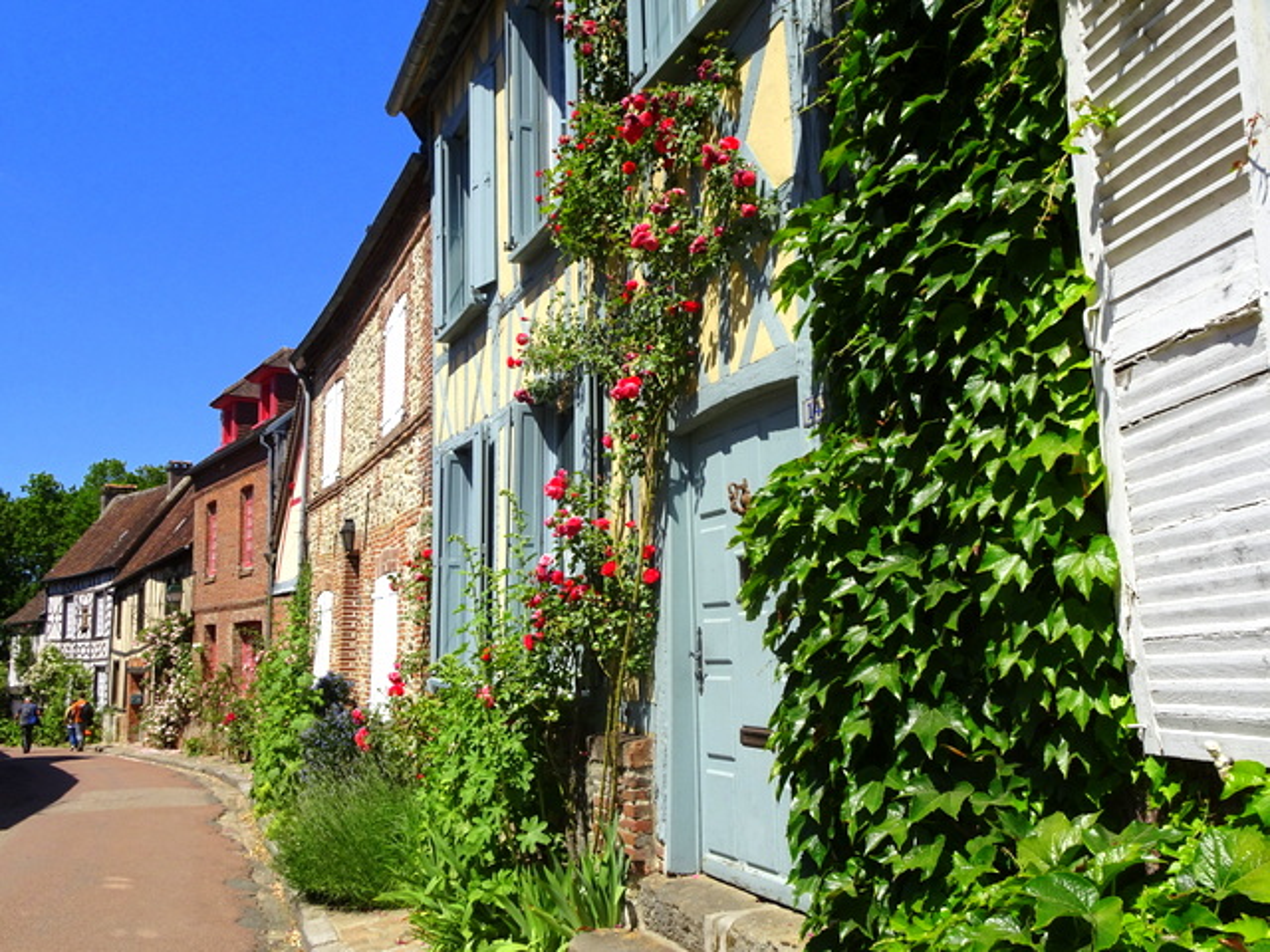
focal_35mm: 29
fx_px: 1064
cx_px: 635
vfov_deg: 48.2
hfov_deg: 61.7
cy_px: 476
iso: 80
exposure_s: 1/800
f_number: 3.5
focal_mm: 4.92
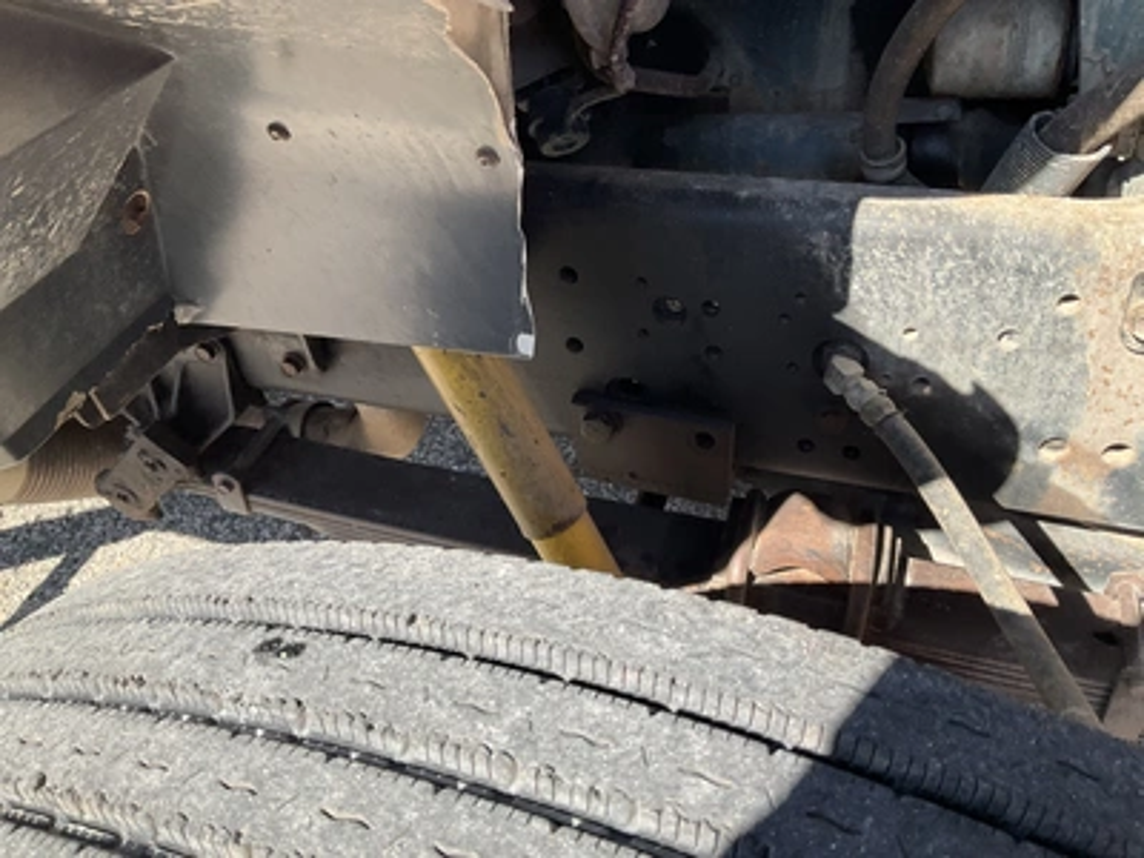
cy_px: 429
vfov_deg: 48.2
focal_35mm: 29
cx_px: 572
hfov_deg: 61.7
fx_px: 958
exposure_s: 1/358
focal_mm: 3
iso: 25
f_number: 1.8
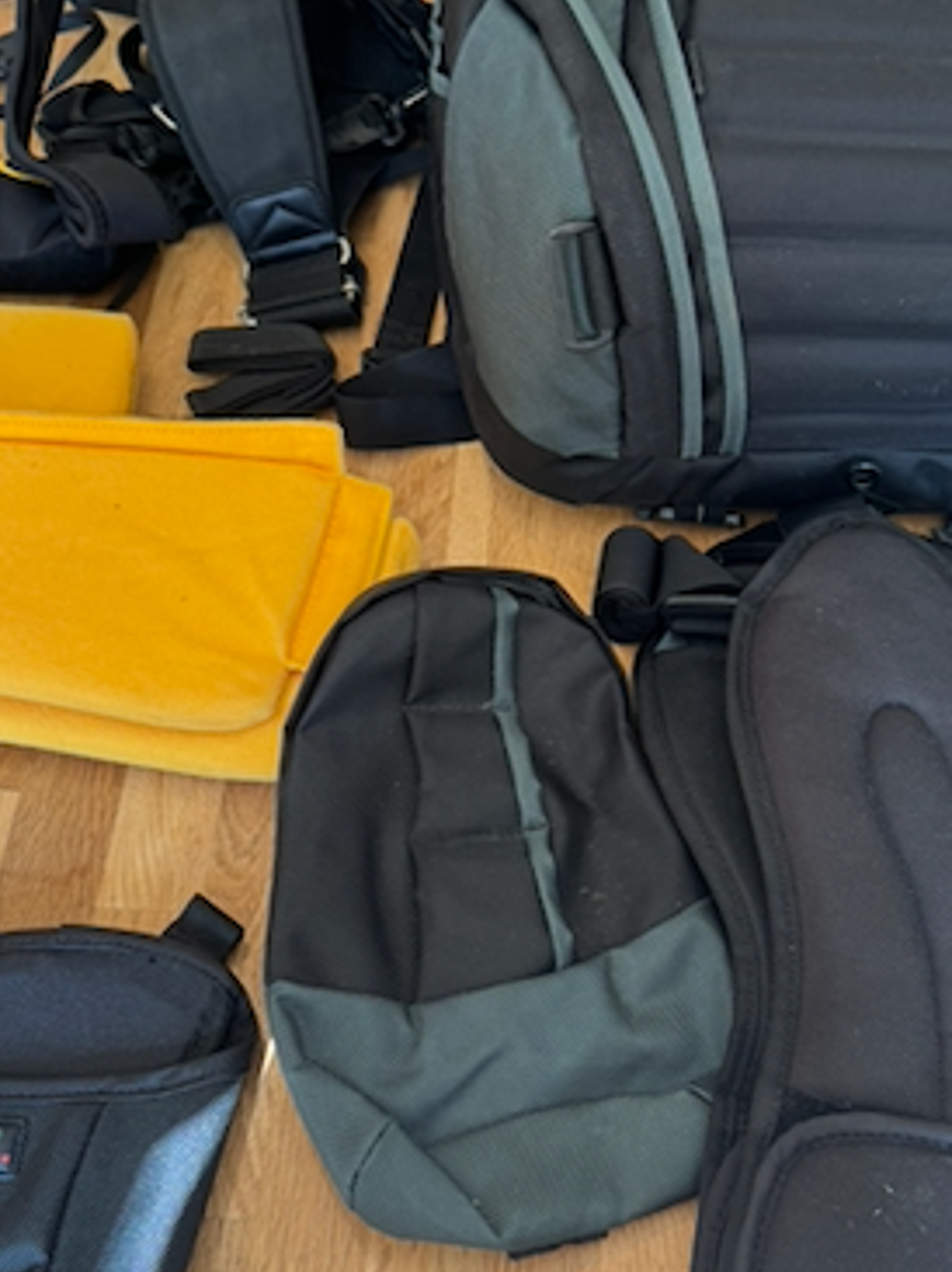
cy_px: 674
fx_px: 1542
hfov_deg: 34.3
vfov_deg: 44.8
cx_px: 539
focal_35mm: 42
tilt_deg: -54.4
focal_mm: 6.76
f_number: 1.78
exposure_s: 1/50
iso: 125
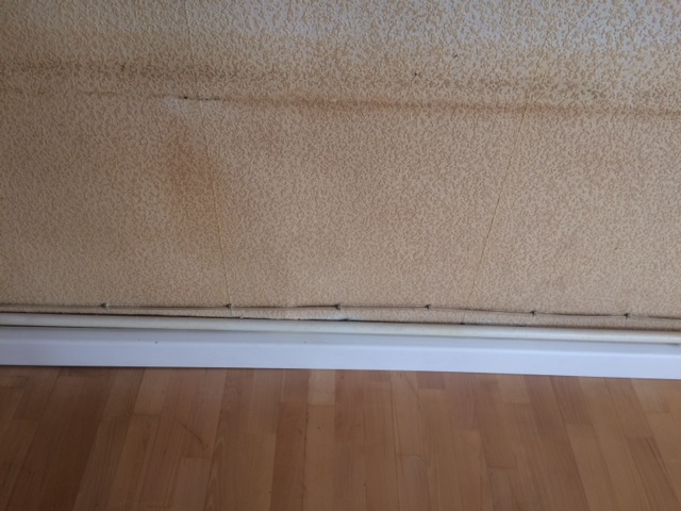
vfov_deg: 48.2
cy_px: 256
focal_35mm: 29
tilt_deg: -47.3
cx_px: 340
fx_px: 571
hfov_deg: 61.7
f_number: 2.2
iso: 40
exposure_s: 1/33
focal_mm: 4.15
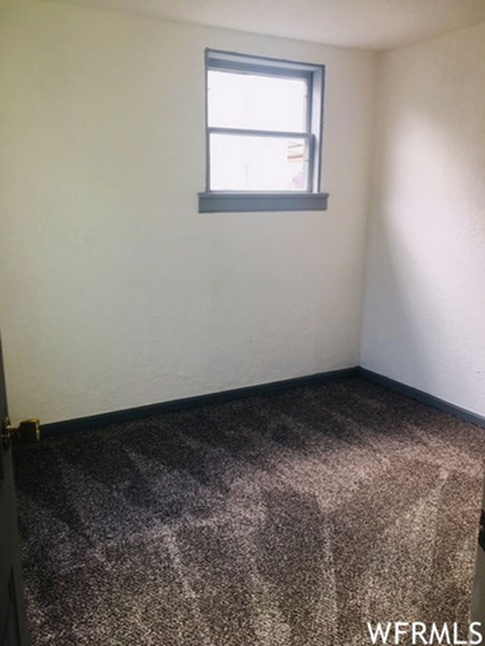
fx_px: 542
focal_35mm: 29
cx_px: 242
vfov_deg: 61.7
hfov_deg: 48.2
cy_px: 323
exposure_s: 1/60
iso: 32
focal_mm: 4.15
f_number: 2.2
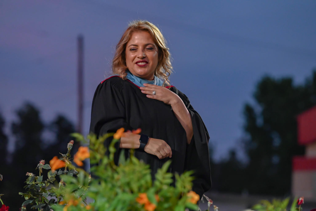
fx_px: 1756
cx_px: 158
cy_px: 106
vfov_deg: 6.9
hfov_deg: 10.3
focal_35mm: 200
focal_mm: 200
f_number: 5
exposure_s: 1/400
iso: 4000
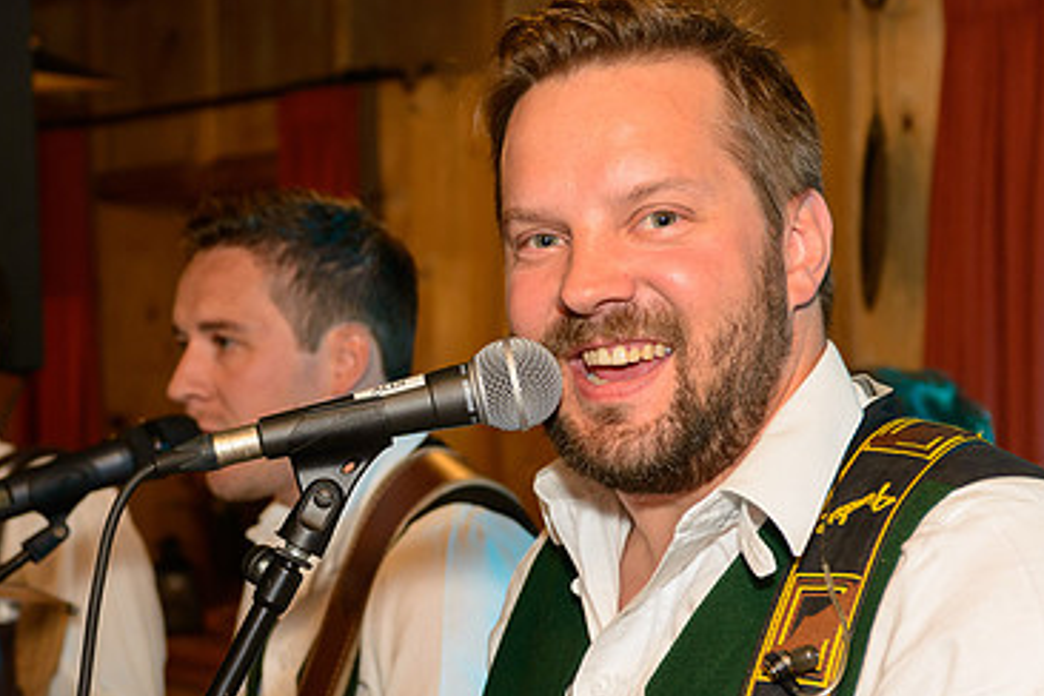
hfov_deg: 21.3
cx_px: 268
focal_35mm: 95
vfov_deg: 14.4
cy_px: 483
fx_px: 2755
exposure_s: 1/60
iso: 1000
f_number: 5.6
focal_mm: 60
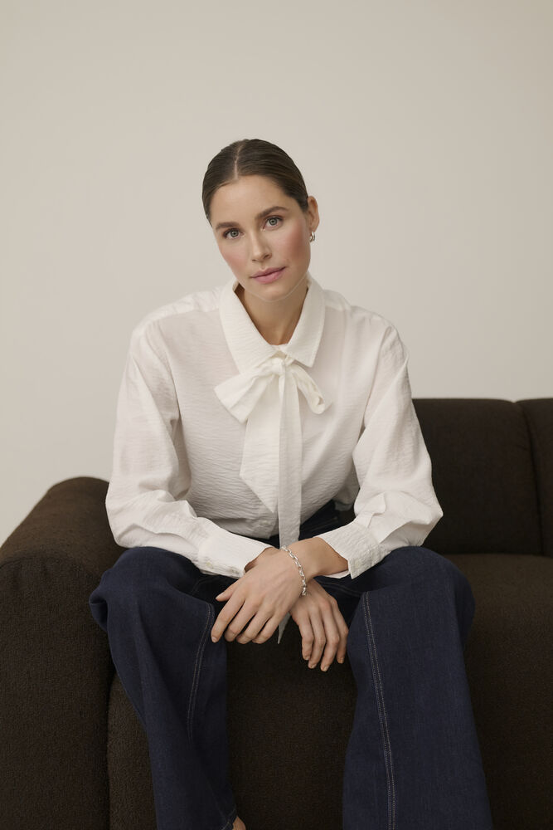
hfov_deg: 27.0
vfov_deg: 39.6
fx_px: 1152
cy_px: 415
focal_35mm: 50
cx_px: 276
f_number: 4
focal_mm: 50
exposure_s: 1/250
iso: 400
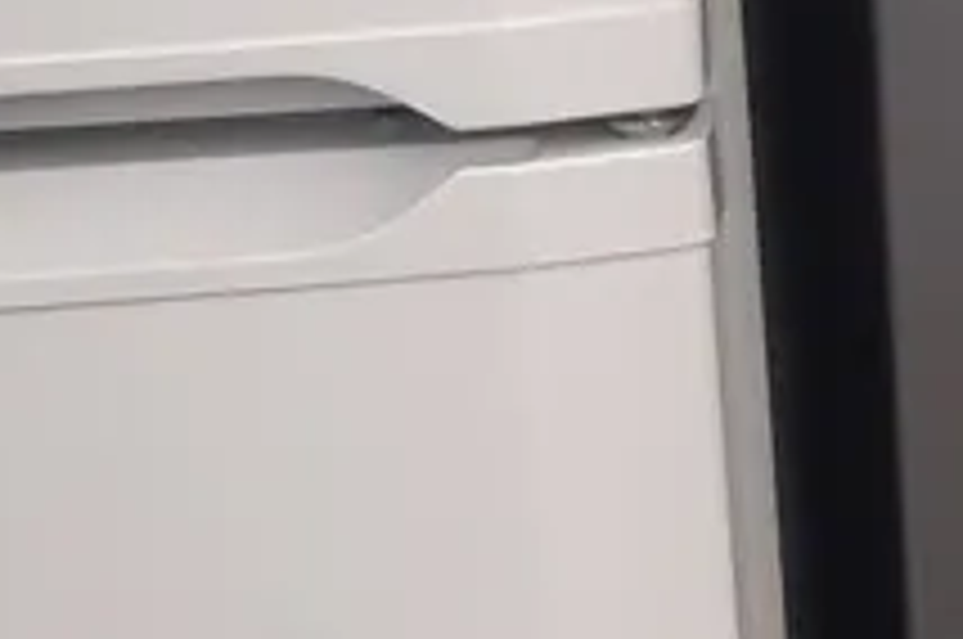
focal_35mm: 162
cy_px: -202
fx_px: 4327
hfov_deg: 11.6
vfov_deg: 8.3
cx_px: 1845
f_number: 1.7
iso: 160
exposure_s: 1/50
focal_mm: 3.92
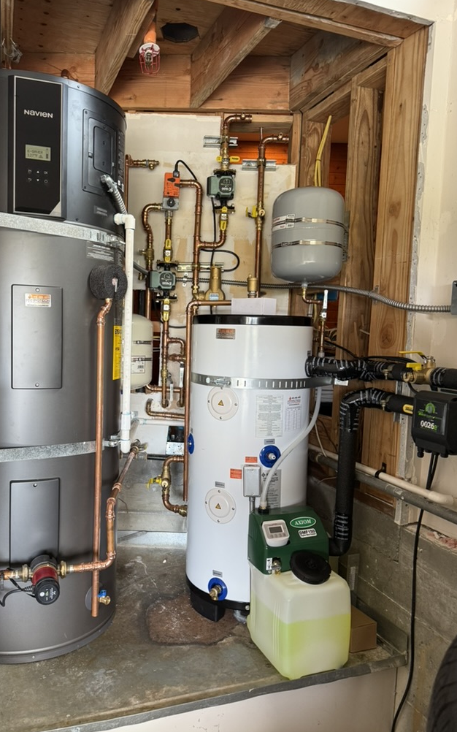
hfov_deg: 47.3
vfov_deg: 70.4
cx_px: 183
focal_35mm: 26
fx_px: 518
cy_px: 369
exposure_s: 1/83
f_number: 1.78
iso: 200
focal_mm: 6.76
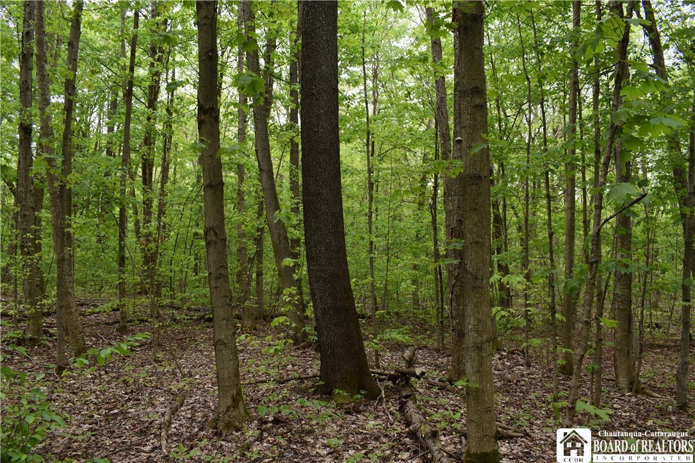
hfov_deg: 67.4
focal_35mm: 27
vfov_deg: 47.9
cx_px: 348
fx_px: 521
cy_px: 232
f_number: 6.3
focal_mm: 18
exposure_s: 1/160
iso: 400
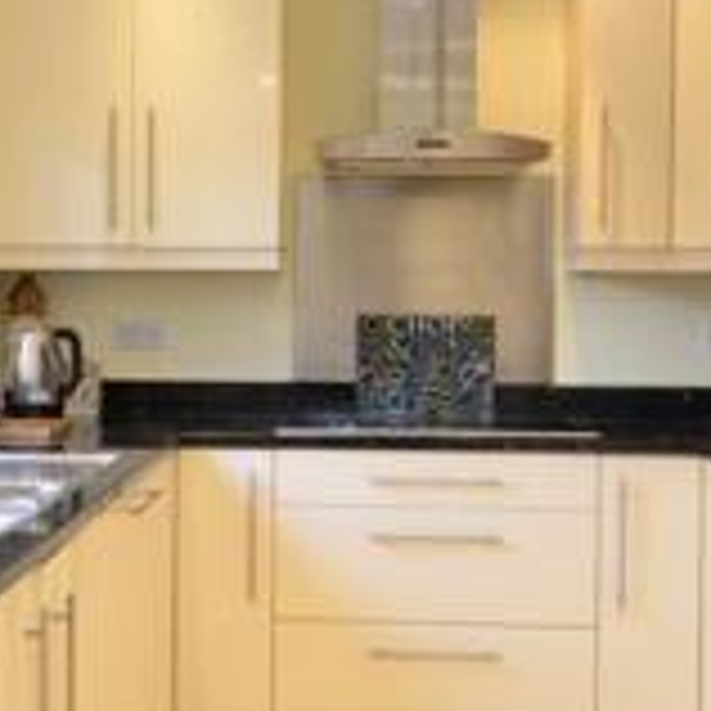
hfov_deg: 31.8
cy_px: 317
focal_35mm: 53
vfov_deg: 32.2
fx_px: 1232
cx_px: 216
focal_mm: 10
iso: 400
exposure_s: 1/10
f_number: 6.3
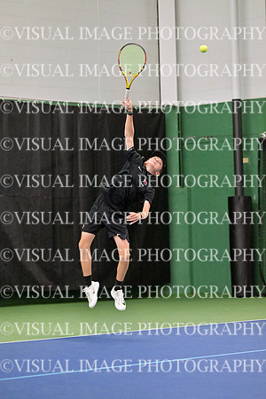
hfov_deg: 10.2
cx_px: 133
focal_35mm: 135
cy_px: 200
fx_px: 1496
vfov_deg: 15.2
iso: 8000
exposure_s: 1/1000
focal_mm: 135
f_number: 3.5
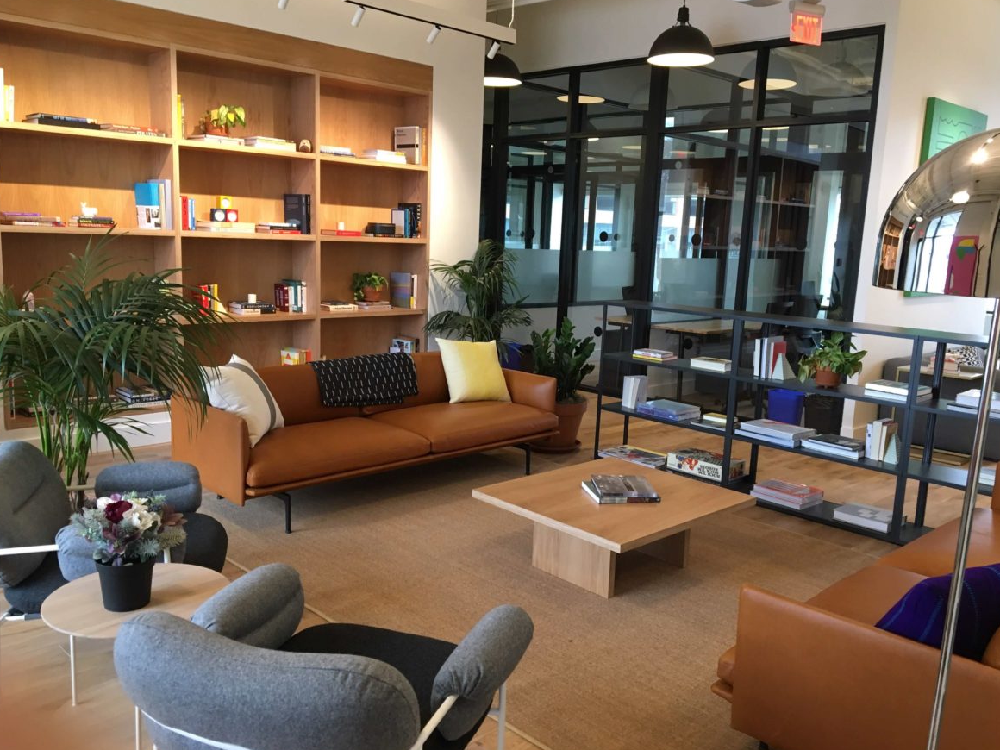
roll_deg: -1.9
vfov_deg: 46.8
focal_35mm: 30
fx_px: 867
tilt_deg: -9.6
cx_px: 506
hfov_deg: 60.0
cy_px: 375
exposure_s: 1/30
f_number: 2.2
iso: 100
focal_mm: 4.15
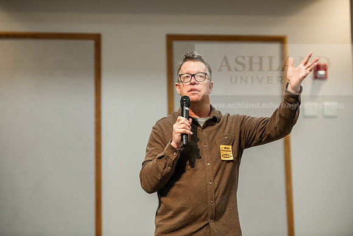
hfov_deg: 17.1
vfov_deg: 11.4
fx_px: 1177
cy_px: 118
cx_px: 176
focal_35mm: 120
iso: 2000
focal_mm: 120
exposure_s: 1/200
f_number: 3.2
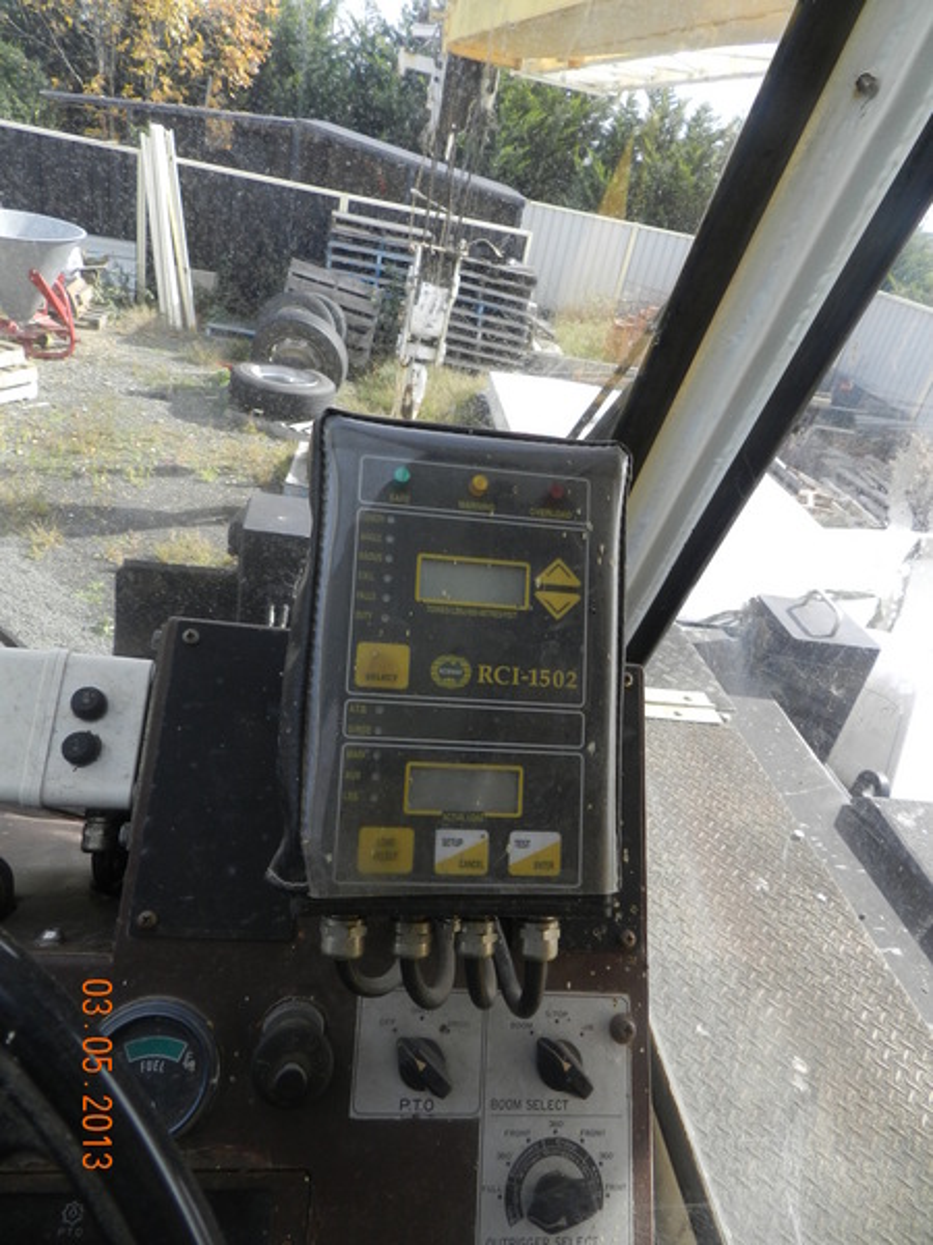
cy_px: 622
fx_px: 827
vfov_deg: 73.9
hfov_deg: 58.9
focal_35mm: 23
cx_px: 466
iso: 160
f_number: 3.4
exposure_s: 1/400
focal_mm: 4
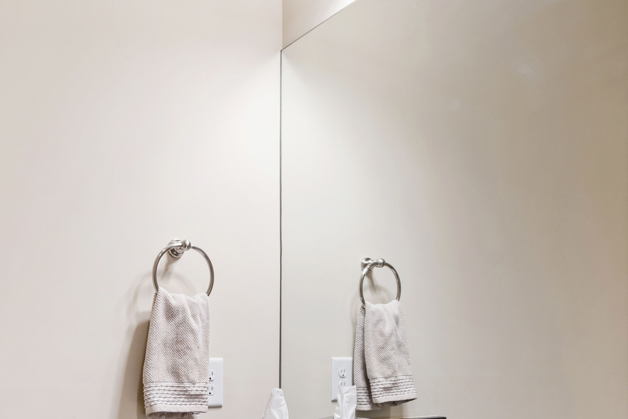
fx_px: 576
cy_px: 373
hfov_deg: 55.0
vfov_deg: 37.5
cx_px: 171
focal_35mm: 33
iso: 100
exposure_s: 1/1.67
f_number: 8
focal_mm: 10
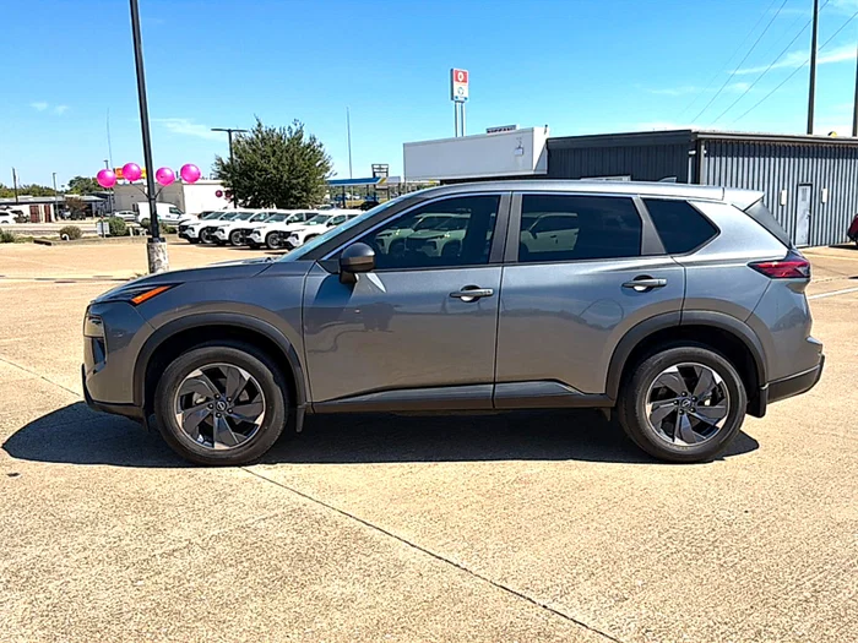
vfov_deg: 54.9
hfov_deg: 69.4
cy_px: 322
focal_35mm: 25
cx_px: 429
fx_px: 620
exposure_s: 1/5714
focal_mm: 6.76
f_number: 1.78
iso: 80
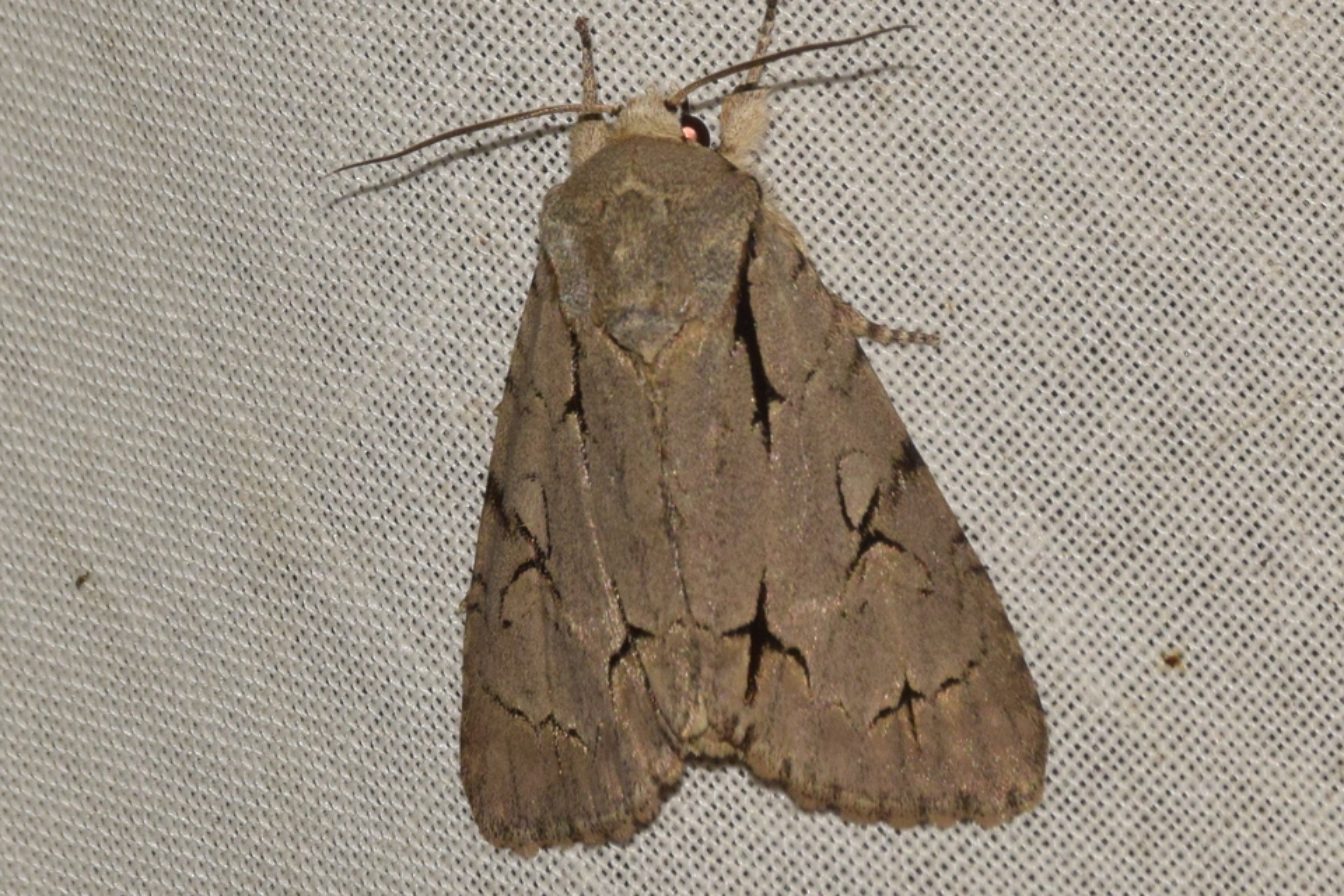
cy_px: 448
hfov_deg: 9.8
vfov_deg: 6.5
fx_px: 7839
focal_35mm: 210
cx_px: 672
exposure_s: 1/200
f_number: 14
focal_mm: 140
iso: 400
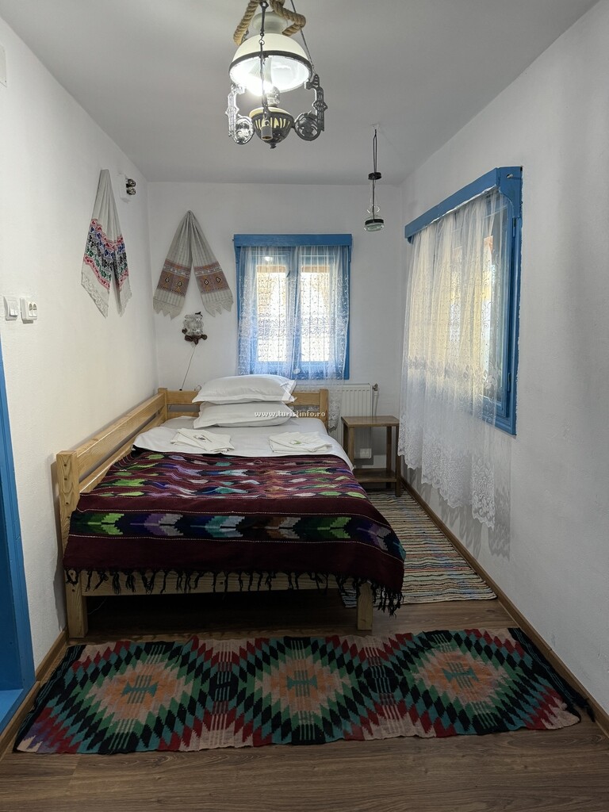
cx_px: 304
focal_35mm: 24
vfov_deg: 71.6
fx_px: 563
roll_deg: -0.3
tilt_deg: -7.7
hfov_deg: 56.8
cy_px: 406
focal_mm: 6.86
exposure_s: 1/50
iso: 250
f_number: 1.78
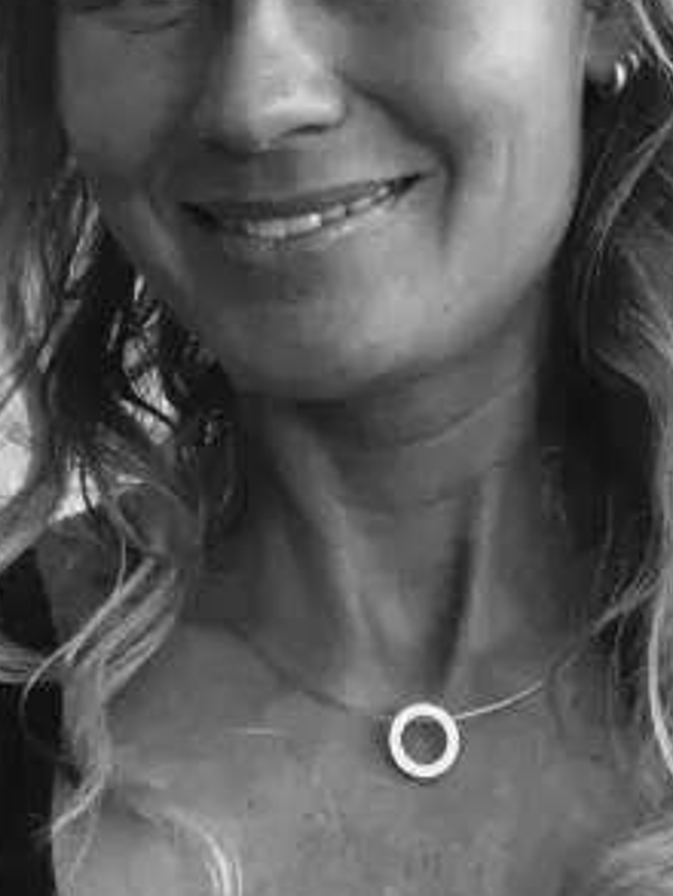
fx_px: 1839
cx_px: 333
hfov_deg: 20.7
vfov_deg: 26.8
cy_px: 168
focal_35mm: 71
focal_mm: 2.87
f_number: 2.2
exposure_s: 1/88
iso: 160
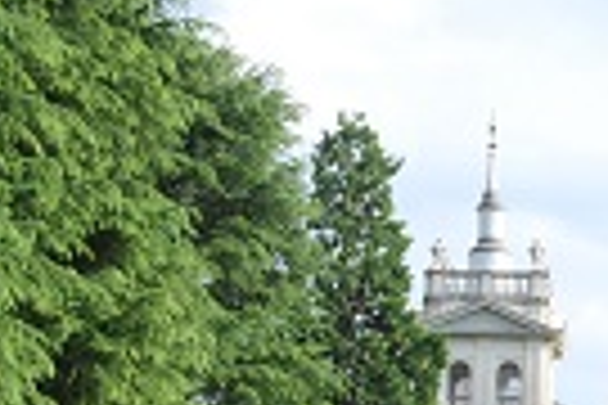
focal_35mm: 166
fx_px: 2807
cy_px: 614
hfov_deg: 12.1
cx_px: 698
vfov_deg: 8.1
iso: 100
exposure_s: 1/200
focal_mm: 25
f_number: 5
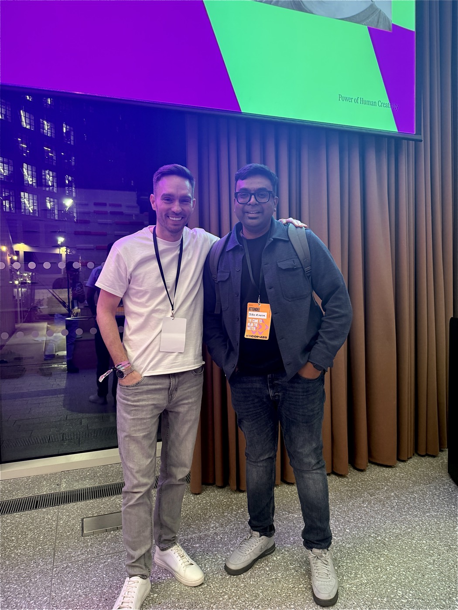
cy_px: 305
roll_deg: +0.4
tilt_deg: -2.2
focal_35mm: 24
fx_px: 423
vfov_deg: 71.6
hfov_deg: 56.8
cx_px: 229
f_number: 1.78
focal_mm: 6.76
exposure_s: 1/60
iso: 250
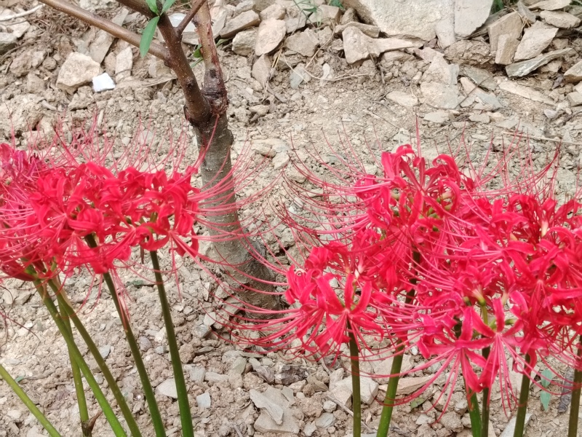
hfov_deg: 27.4
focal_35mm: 71
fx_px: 1194
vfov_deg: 20.7
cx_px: 291
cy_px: 218
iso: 100
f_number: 1.75
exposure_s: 1/207
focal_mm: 5.25
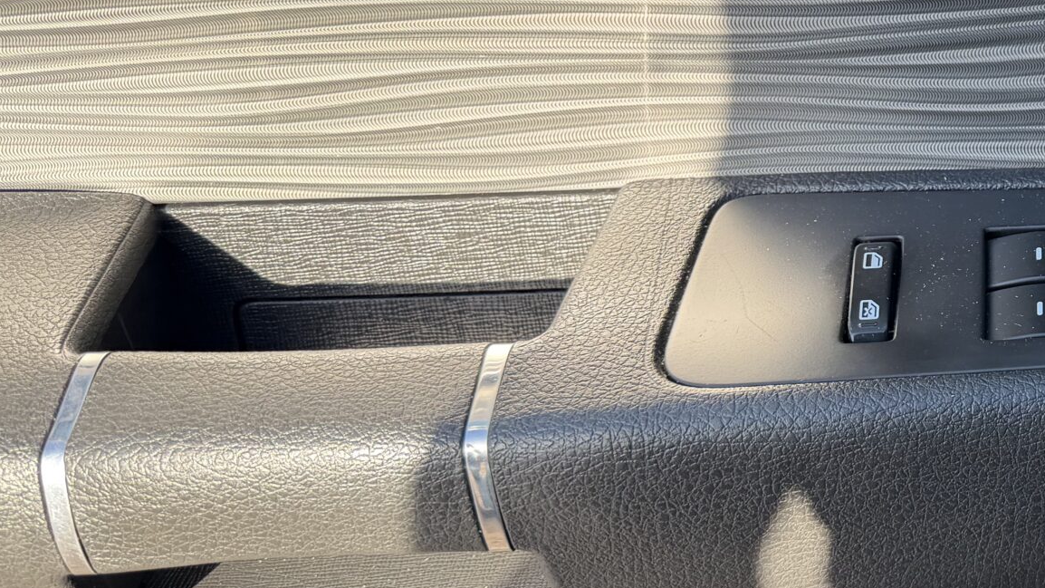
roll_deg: +4.4
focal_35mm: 58
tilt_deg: -29.9
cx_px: 1126
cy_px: 122
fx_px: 1607
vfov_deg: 20.5
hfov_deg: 32.1
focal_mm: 6.76
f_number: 1.78
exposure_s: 1/367
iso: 80
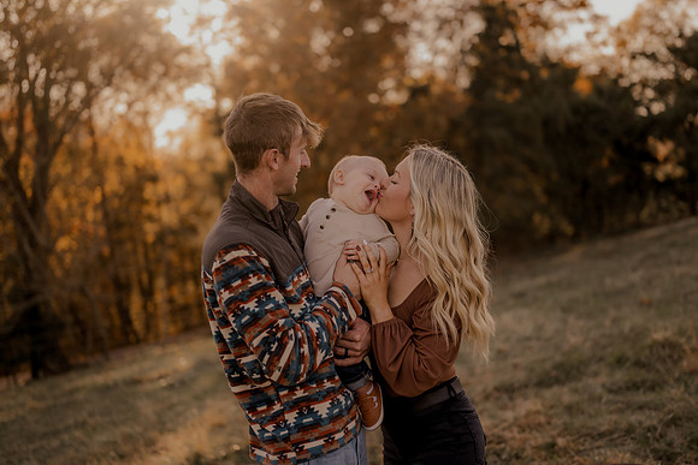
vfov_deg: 27.0
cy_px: 232
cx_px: 349
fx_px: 970
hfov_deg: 39.6
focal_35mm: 50
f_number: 1.8
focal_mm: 50
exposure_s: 1/1600
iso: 250
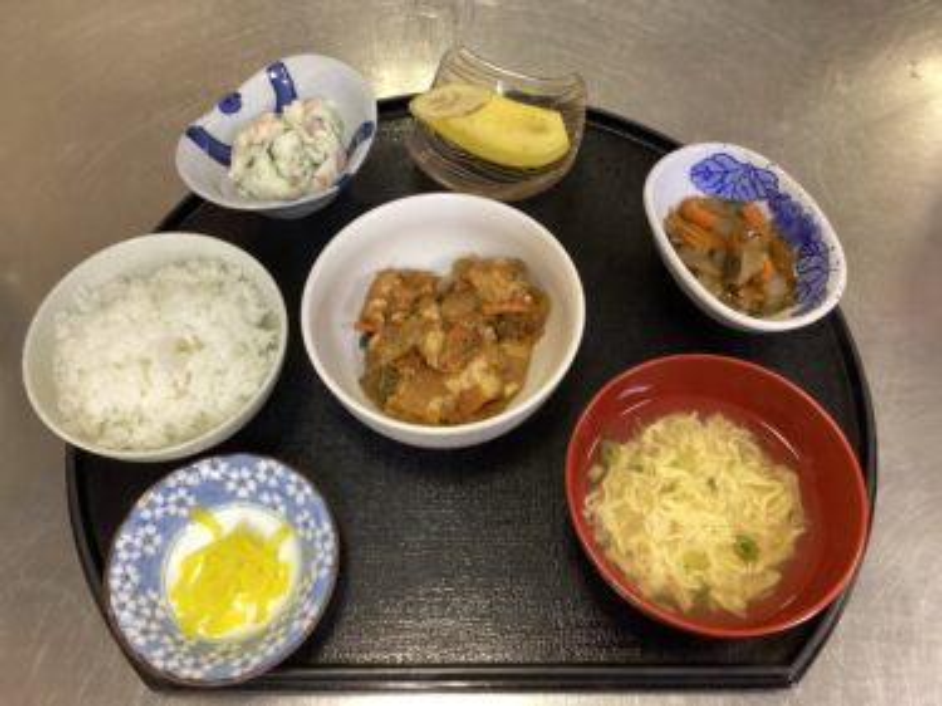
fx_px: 843
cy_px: 353
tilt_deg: -63.2
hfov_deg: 58.4
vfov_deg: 45.4
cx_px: 471
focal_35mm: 31
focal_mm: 3.3
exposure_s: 1/50
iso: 320
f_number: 2.4
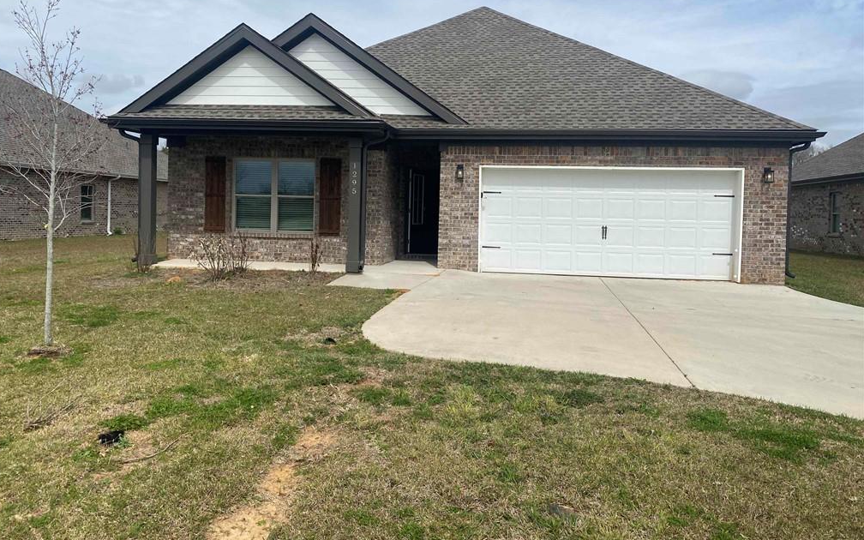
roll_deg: -2.9
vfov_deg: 44.4
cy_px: 225
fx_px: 659
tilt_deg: -0.1
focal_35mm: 28
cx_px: 426
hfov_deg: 66.5
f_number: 1.8
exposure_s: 1/5025
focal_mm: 4.25
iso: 32
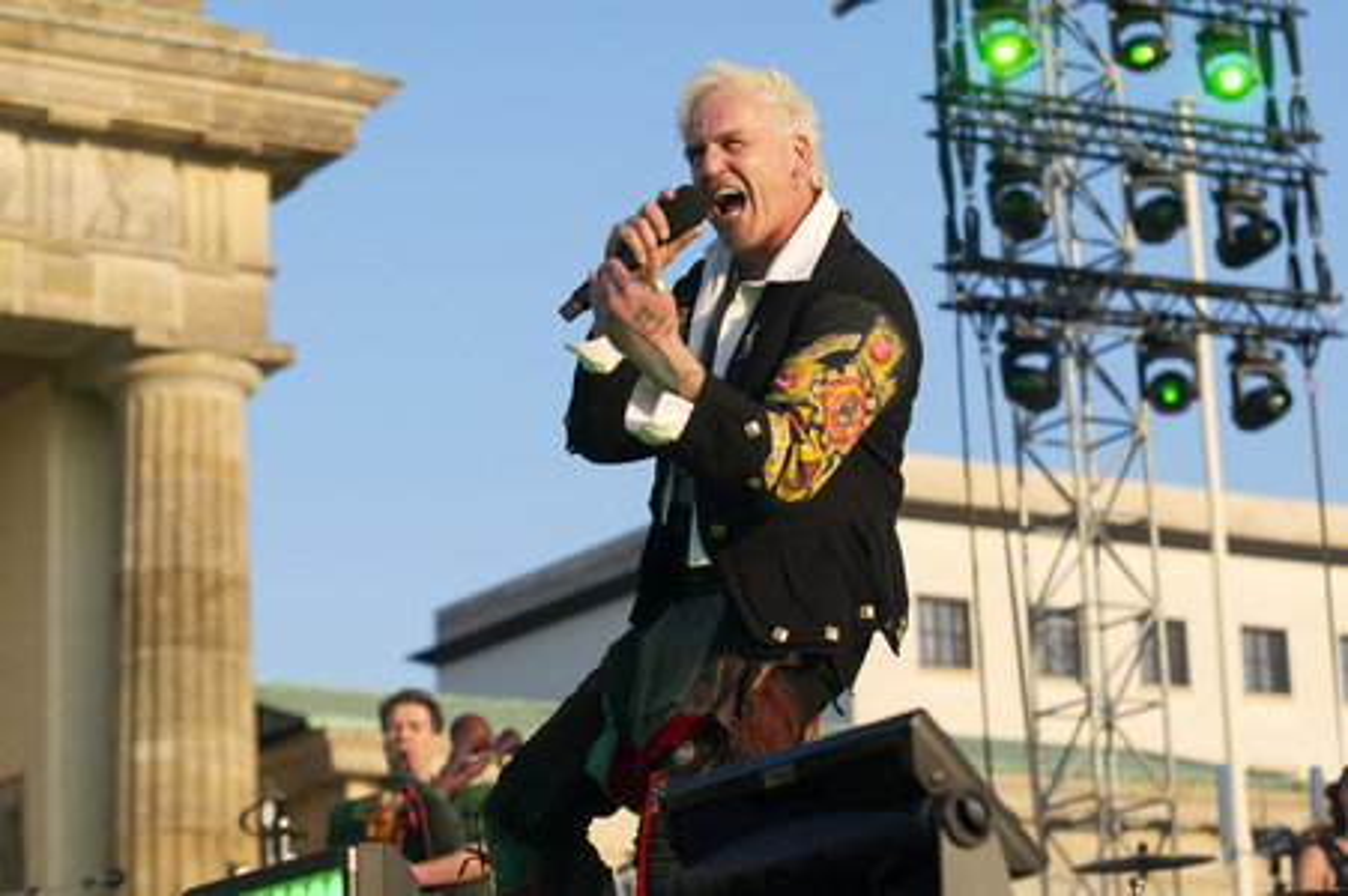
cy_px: 448
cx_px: 674
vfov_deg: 19.4
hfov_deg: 28.9
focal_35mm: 70
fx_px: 2619
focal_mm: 70
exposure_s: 1/500
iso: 100
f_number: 4.5
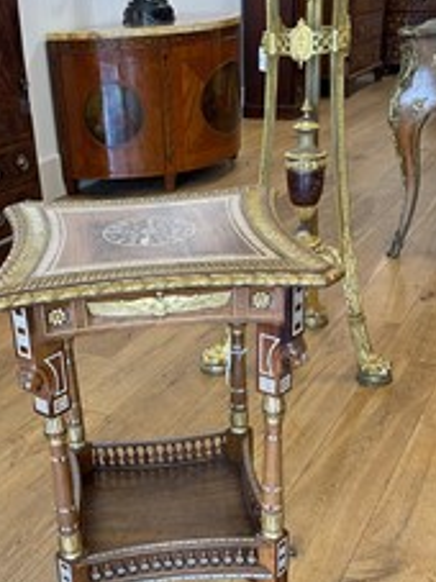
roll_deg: +2.3
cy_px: 374
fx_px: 740
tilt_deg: -25.3
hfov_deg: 32.7
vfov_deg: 42.5
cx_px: 169
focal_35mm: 44
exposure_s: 1/50
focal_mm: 5.1
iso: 80
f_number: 1.6
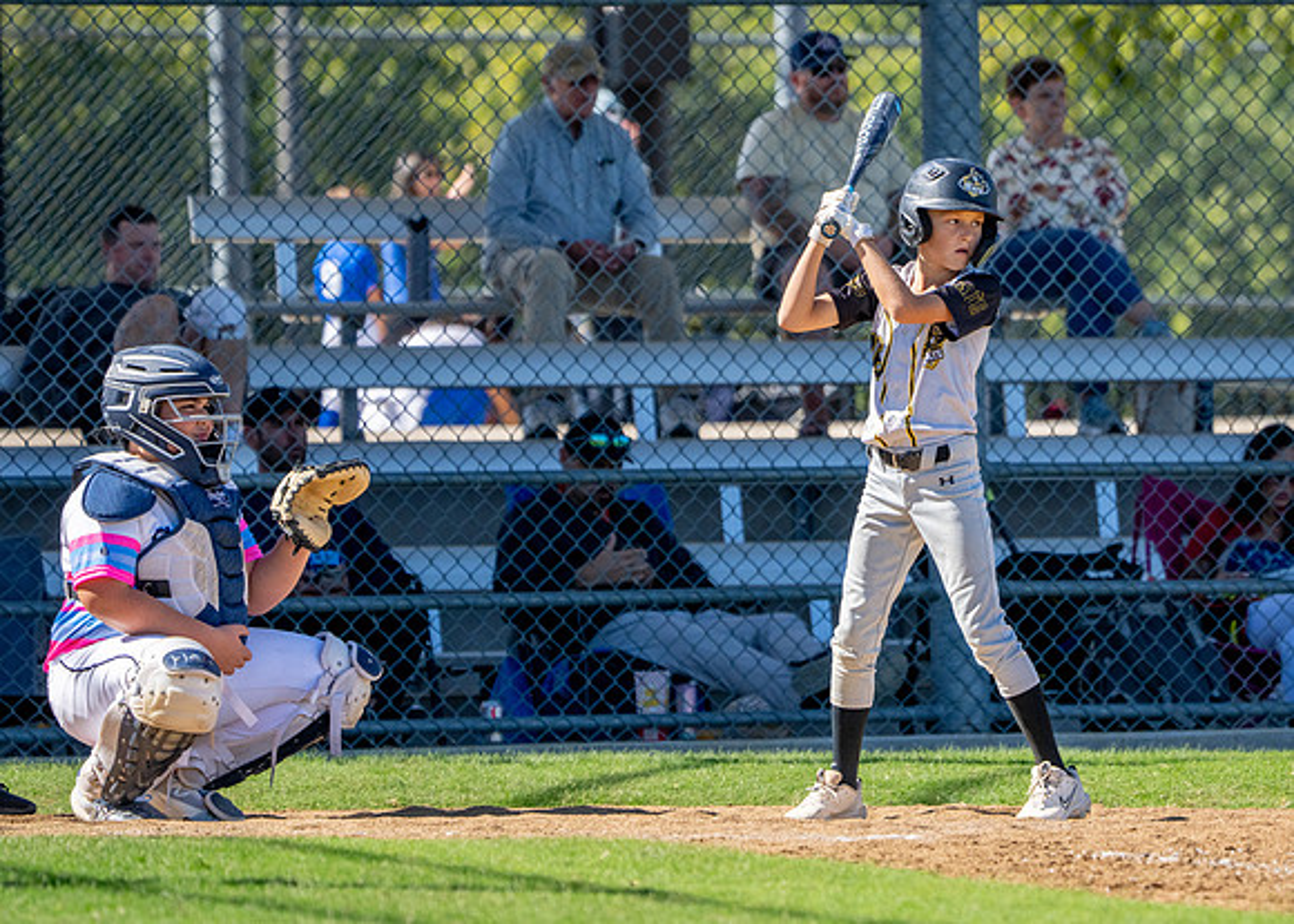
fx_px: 14417
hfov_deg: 5.1
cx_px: 936
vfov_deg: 3.7
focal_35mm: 392
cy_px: 421
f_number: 5.6
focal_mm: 274
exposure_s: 1/3200
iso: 800
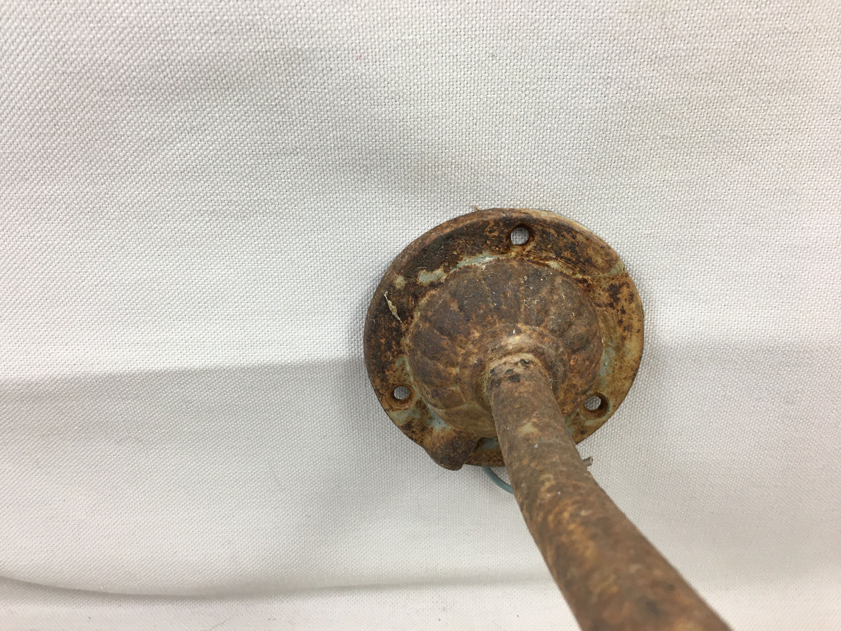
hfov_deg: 61.7
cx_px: 420
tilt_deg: -37.0
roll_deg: +2.3
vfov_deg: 48.2
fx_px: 705
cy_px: 316
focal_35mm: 29
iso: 40
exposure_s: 1/33
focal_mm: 4.15
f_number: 2.2
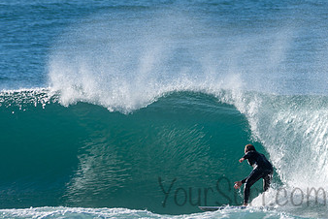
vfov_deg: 1.1
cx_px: 258
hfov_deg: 1.6
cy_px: 184
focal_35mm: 1286
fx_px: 11727
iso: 100
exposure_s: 1/320
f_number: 8
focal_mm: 500
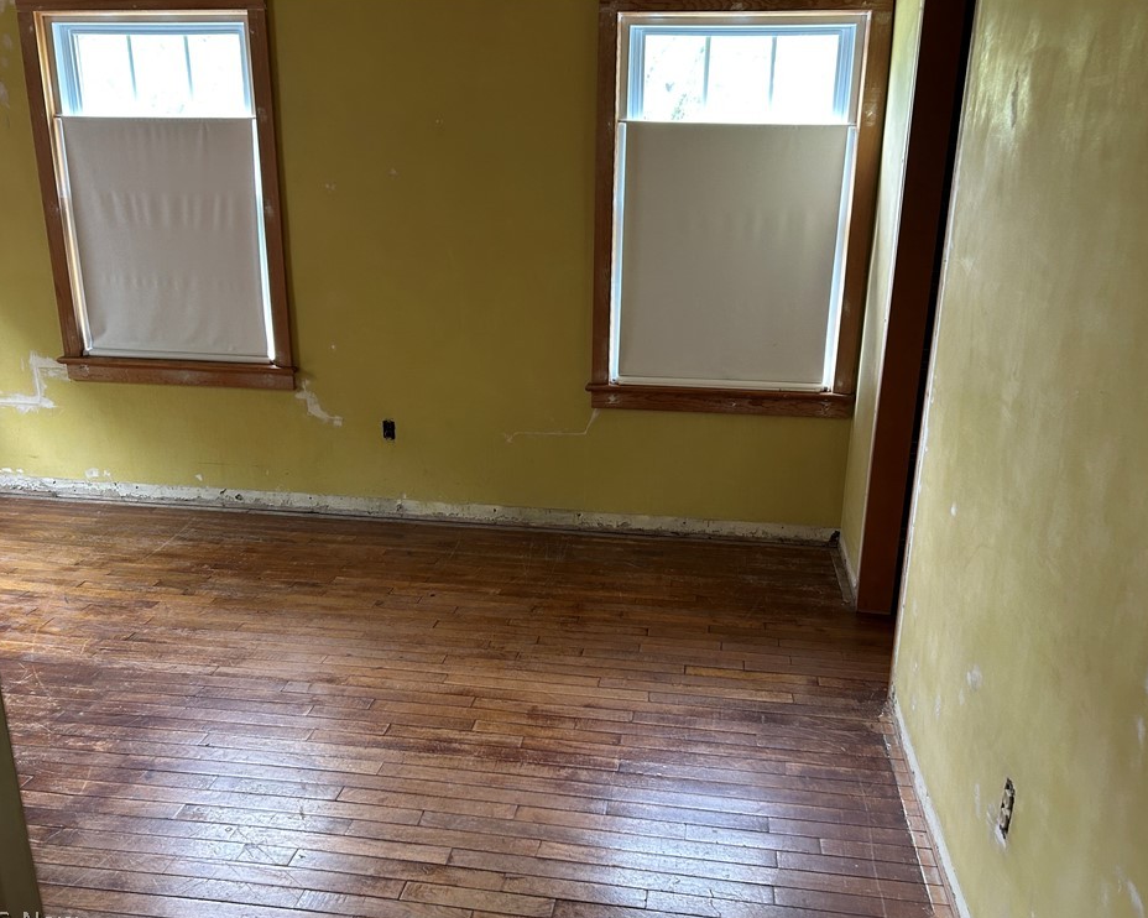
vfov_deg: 51.5
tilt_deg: -18.2
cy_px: 468
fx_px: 951
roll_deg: -1.2
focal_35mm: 28
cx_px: 584
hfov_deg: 62.2
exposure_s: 1/60
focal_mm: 5.7
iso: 160
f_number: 1.5
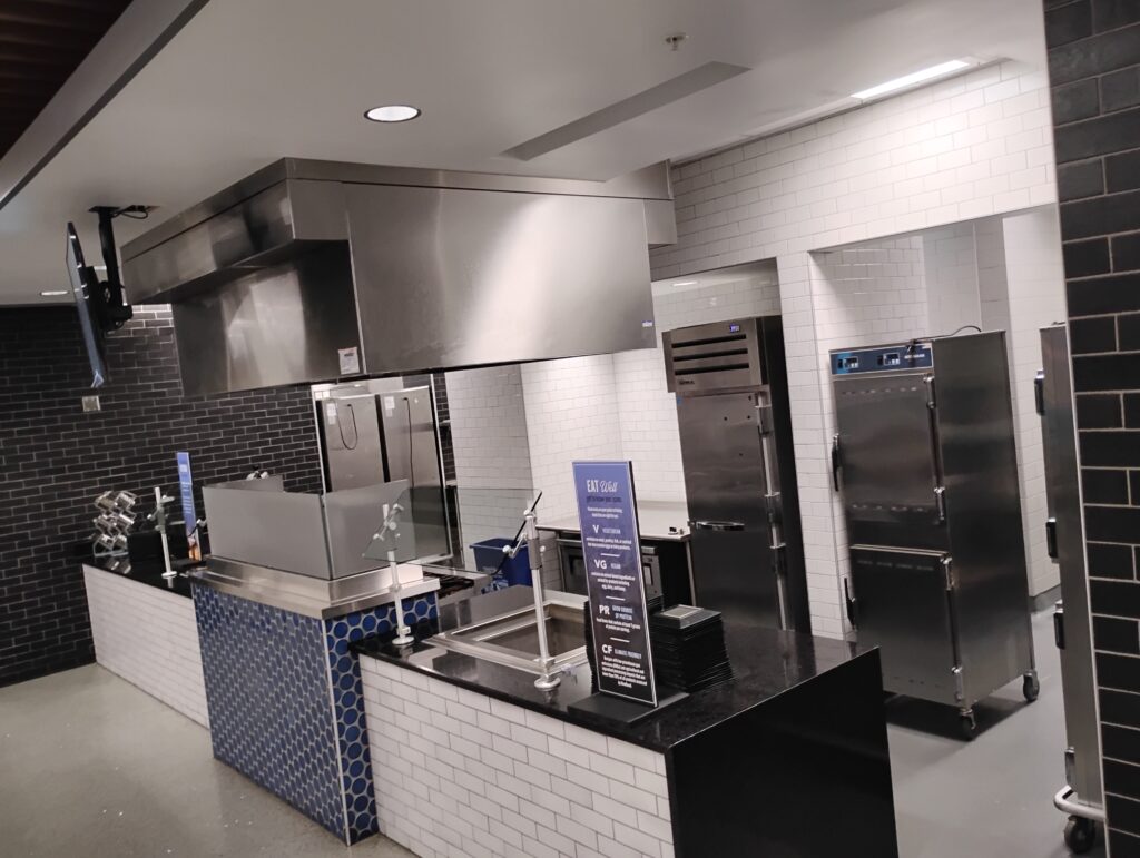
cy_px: 429
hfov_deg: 63.4
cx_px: 570
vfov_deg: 49.9
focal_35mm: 28
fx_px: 923
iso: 622
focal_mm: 4.26
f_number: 1.8
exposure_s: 1/60
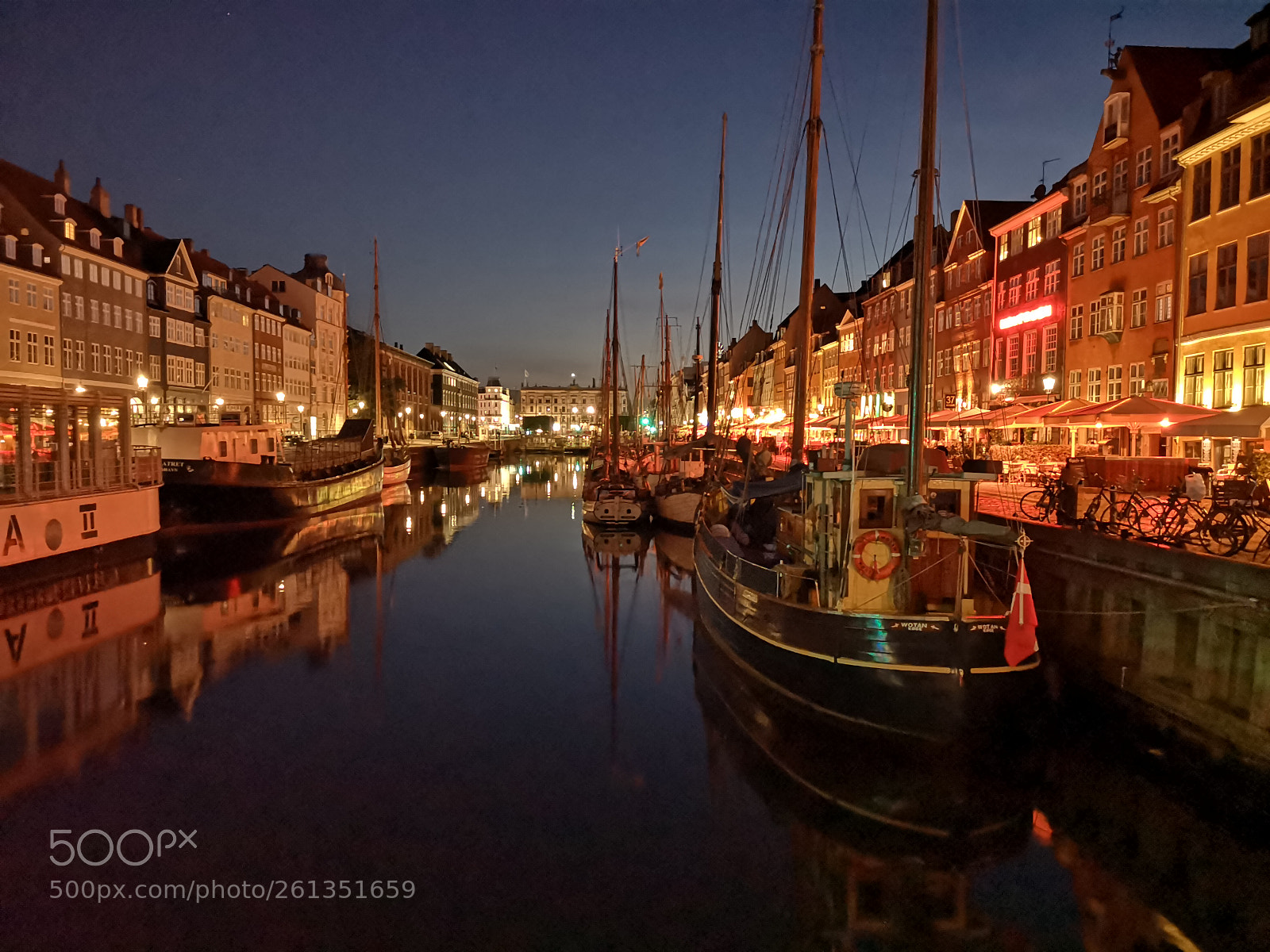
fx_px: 991
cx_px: 635
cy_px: 476
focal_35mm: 27
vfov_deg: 51.4
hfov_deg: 65.3
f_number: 1.8
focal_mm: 3.95
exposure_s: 4
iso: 1600
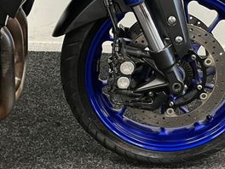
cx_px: 164
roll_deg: +0.1
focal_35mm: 63
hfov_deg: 30.3
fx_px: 409
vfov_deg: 23.1
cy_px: 46
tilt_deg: -24.8
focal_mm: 5.1
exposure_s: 1/50
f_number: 1.6
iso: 200
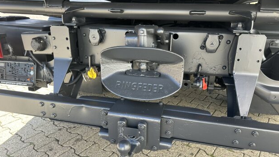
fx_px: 200
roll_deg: -2.6
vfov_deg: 42.9
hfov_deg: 69.8
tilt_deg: -21.6
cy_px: 83
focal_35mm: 27
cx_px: 141
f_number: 1.78
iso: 80
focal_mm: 6.86
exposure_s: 1/221
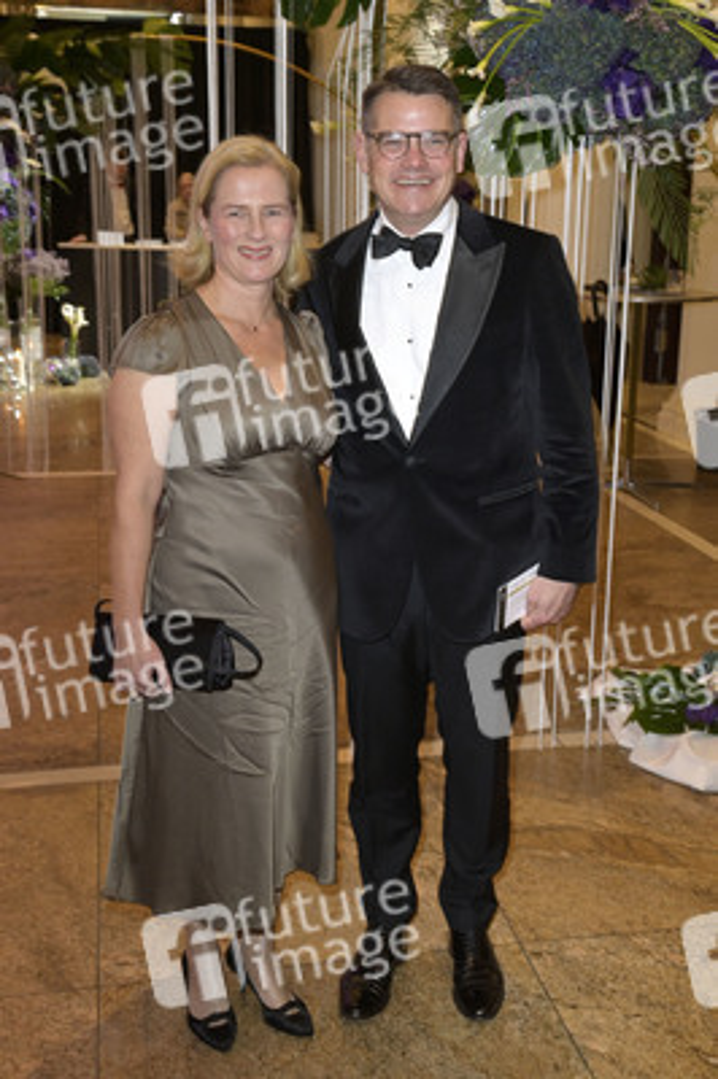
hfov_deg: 31.8
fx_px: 1259
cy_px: 540
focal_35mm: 42
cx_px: 359
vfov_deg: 46.4
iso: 2500
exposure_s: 1/50
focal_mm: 42
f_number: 5.6
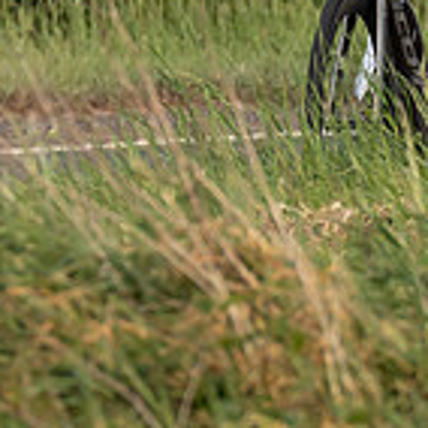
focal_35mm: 1730
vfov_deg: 1.0
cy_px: -42
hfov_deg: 1.0
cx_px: 559
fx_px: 24200
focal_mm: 200
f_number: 4
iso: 250
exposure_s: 1/1000
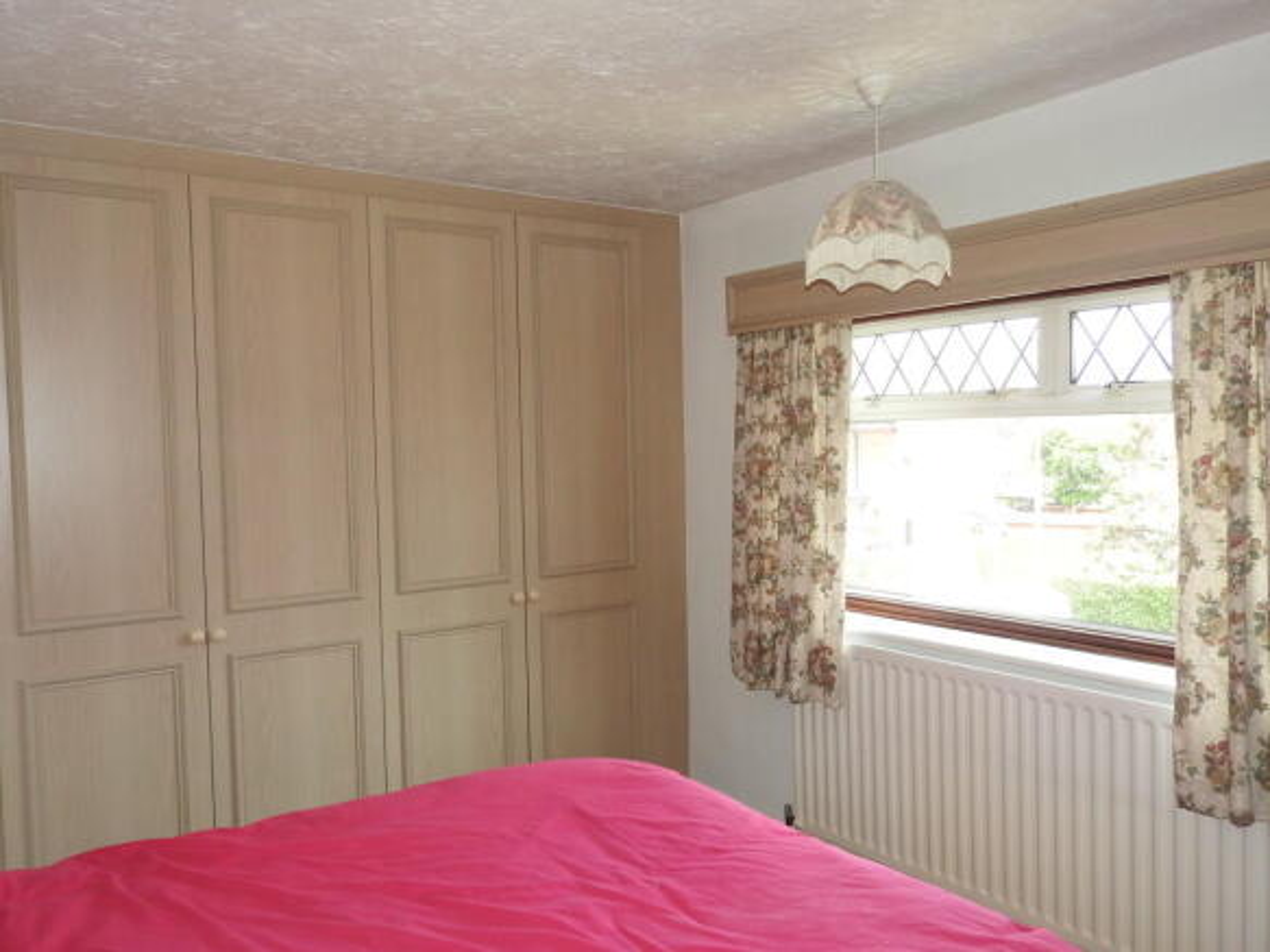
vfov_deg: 49.7
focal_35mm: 28
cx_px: 635
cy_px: 476
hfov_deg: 63.5
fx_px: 1027
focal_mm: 5
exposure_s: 1/80
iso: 100
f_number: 3.5
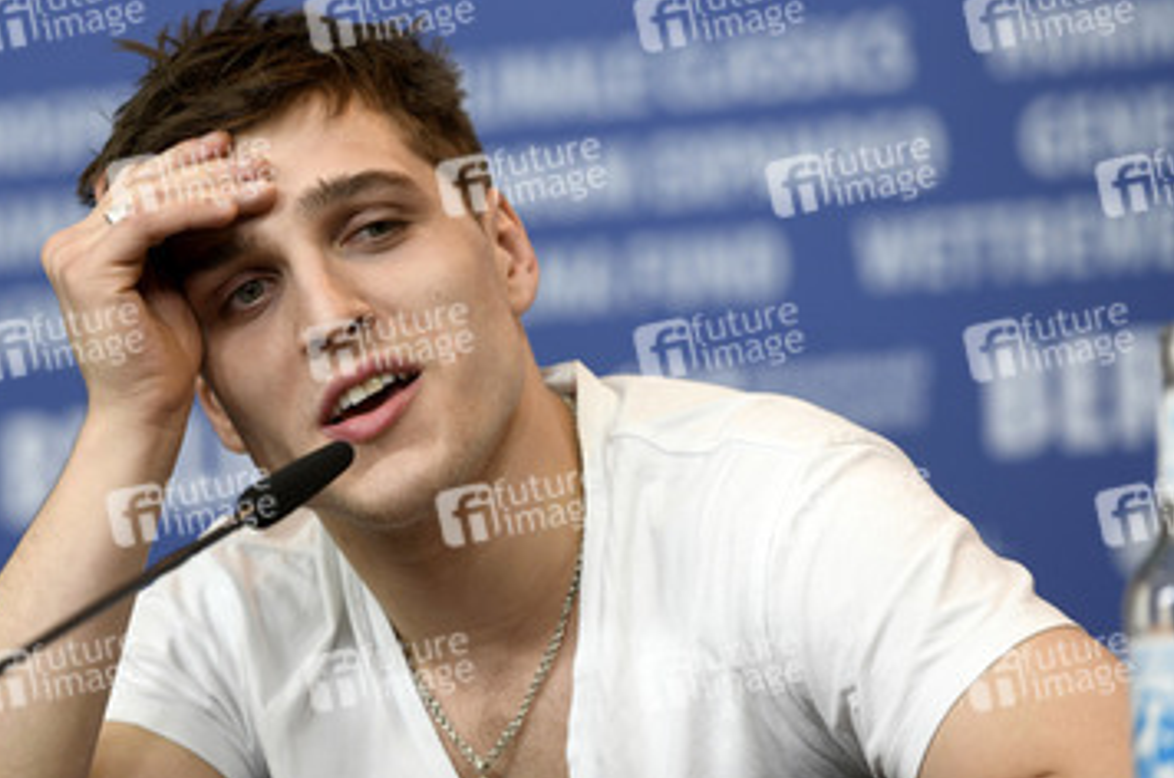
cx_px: 434
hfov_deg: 9.3
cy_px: 425
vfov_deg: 6.2
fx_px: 7227
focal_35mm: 222
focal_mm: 175
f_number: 3.5
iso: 1000
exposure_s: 1/250
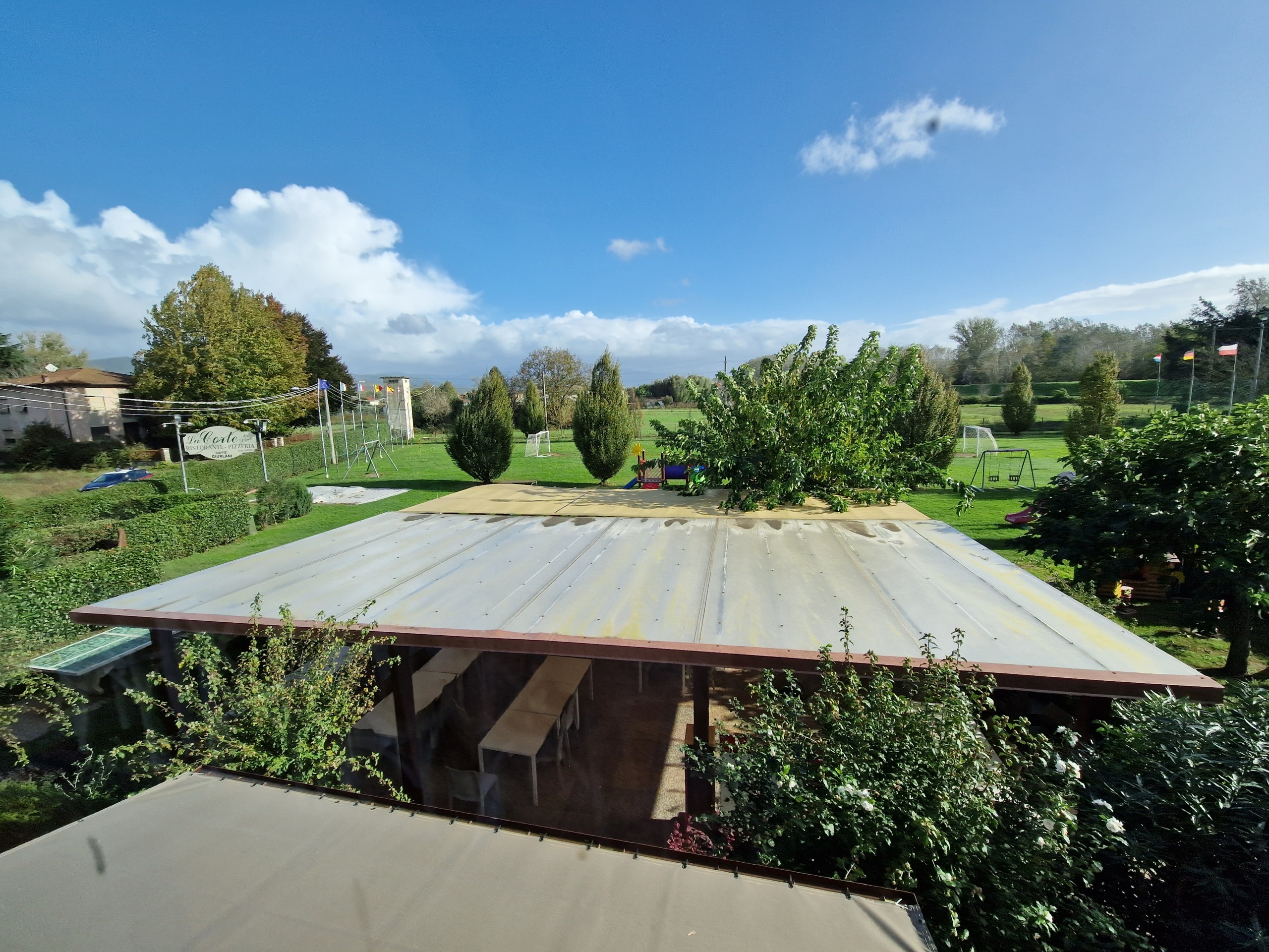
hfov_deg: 106.2
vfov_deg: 89.9
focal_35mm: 13
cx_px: 634
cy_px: 476
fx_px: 477
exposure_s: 1/1660
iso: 50
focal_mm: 2.2
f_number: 2.2
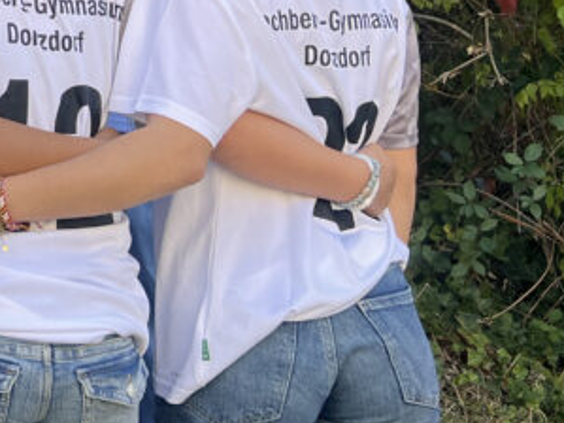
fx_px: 1449
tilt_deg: +3.4
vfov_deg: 16.1
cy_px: -34
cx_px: -275
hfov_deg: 19.3
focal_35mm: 89
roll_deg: +1.6
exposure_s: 1/581
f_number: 1.5
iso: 50
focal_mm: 5.7
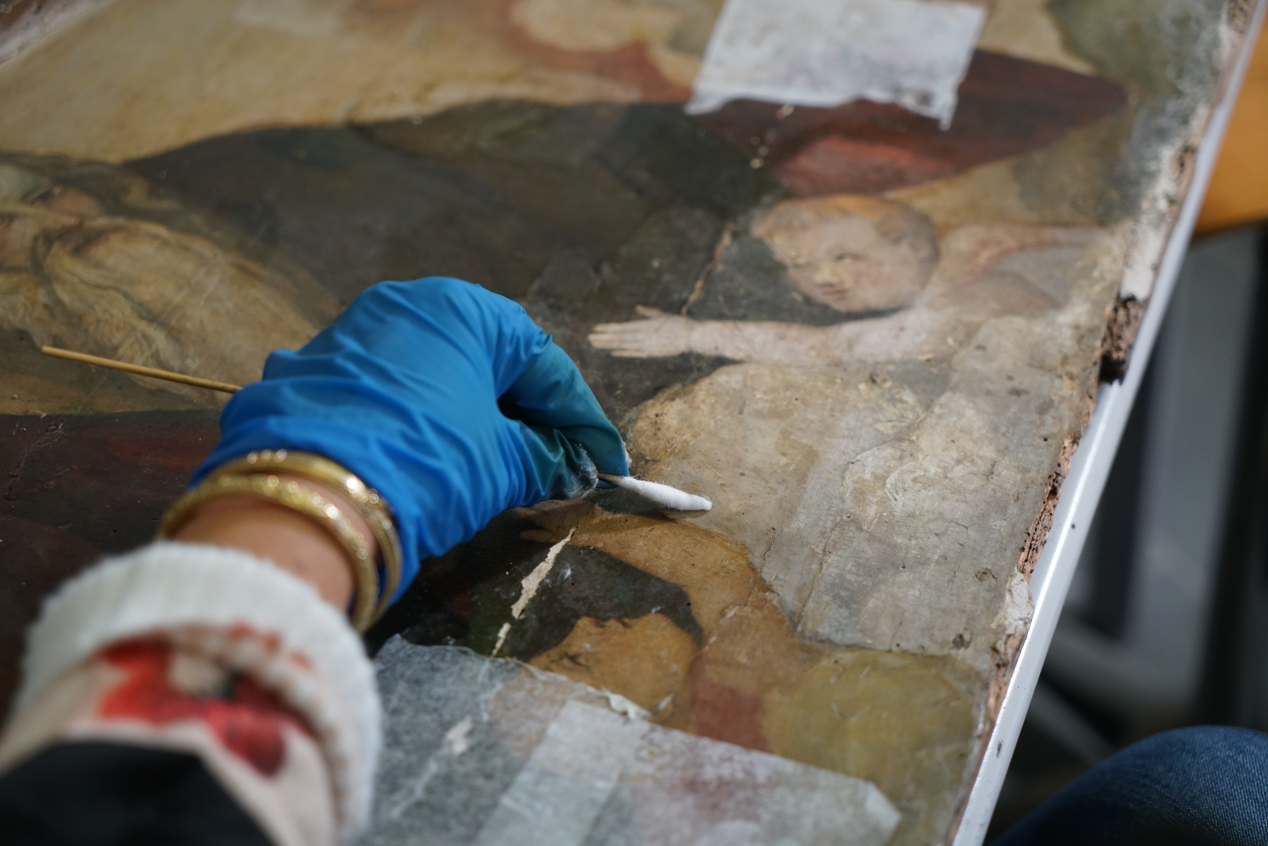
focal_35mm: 70
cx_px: 634
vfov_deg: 19.5
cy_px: 423
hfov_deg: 28.8
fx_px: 2466
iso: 1000
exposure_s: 1/160
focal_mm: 70
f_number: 4
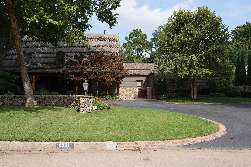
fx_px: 251
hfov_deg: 53.1
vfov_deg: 36.9
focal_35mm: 36
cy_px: 84
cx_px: 126
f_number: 11
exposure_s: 1/100
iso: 100
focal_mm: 36
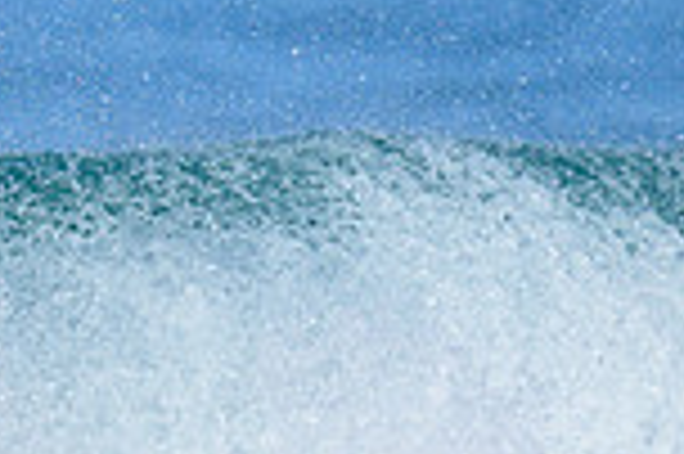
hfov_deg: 0.5
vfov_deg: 0.3
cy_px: 499
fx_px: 79751
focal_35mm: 4202
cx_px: -546
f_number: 6.3
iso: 280
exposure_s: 1/2000
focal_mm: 800
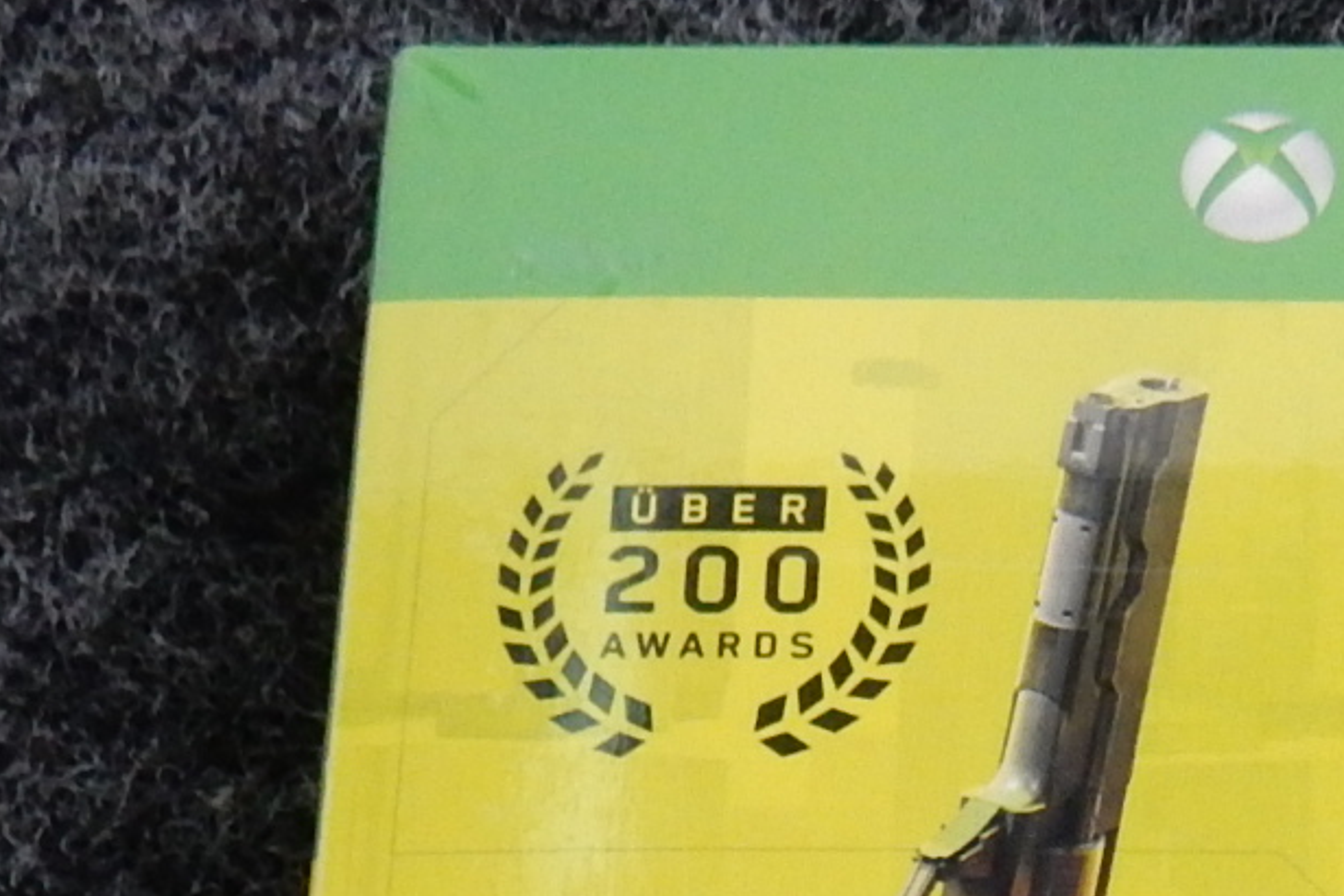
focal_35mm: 96
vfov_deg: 12.7
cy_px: 1711
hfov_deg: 19.7
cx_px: 1694
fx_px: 3584
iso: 400
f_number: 3.7
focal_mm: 4.5
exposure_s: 1/30
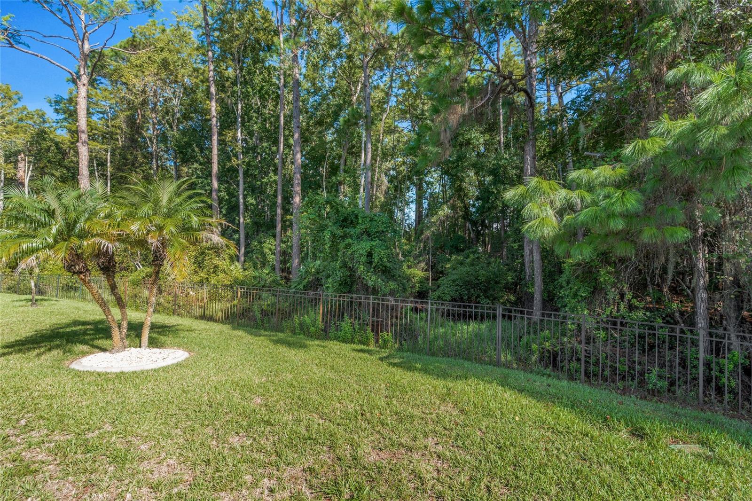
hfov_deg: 96.7
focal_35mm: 16
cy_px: 250
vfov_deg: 73.7
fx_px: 334
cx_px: 376
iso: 100
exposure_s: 1/30
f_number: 9.5
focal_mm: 16
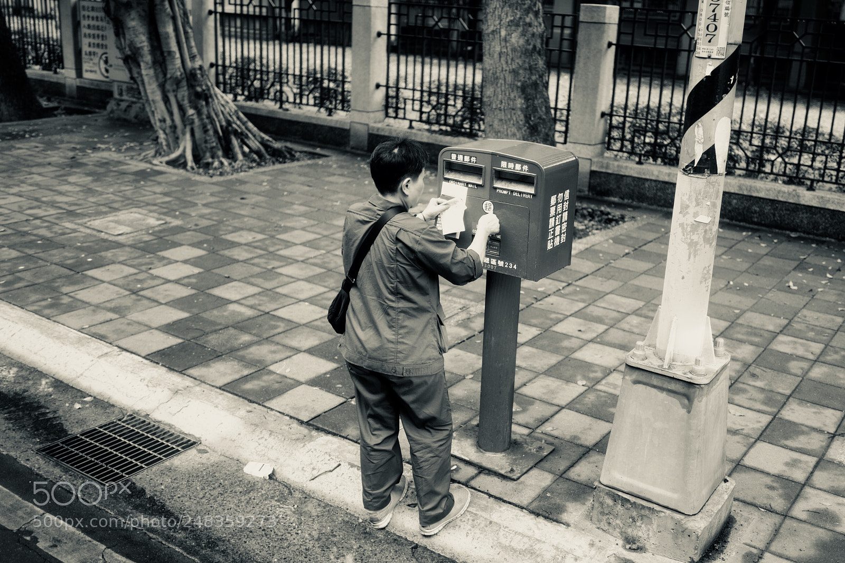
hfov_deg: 65.5
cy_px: 282
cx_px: 422
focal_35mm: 28
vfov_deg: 46.4
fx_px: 657
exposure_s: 1/80
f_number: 1.7
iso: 100
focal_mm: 28
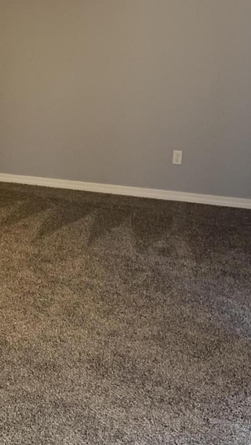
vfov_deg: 31.2
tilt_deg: -7.5
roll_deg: -1.0
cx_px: -47
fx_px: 793
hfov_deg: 17.2
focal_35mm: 67
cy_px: 148
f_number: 1.8
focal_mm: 4.25
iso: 160
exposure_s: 1/60
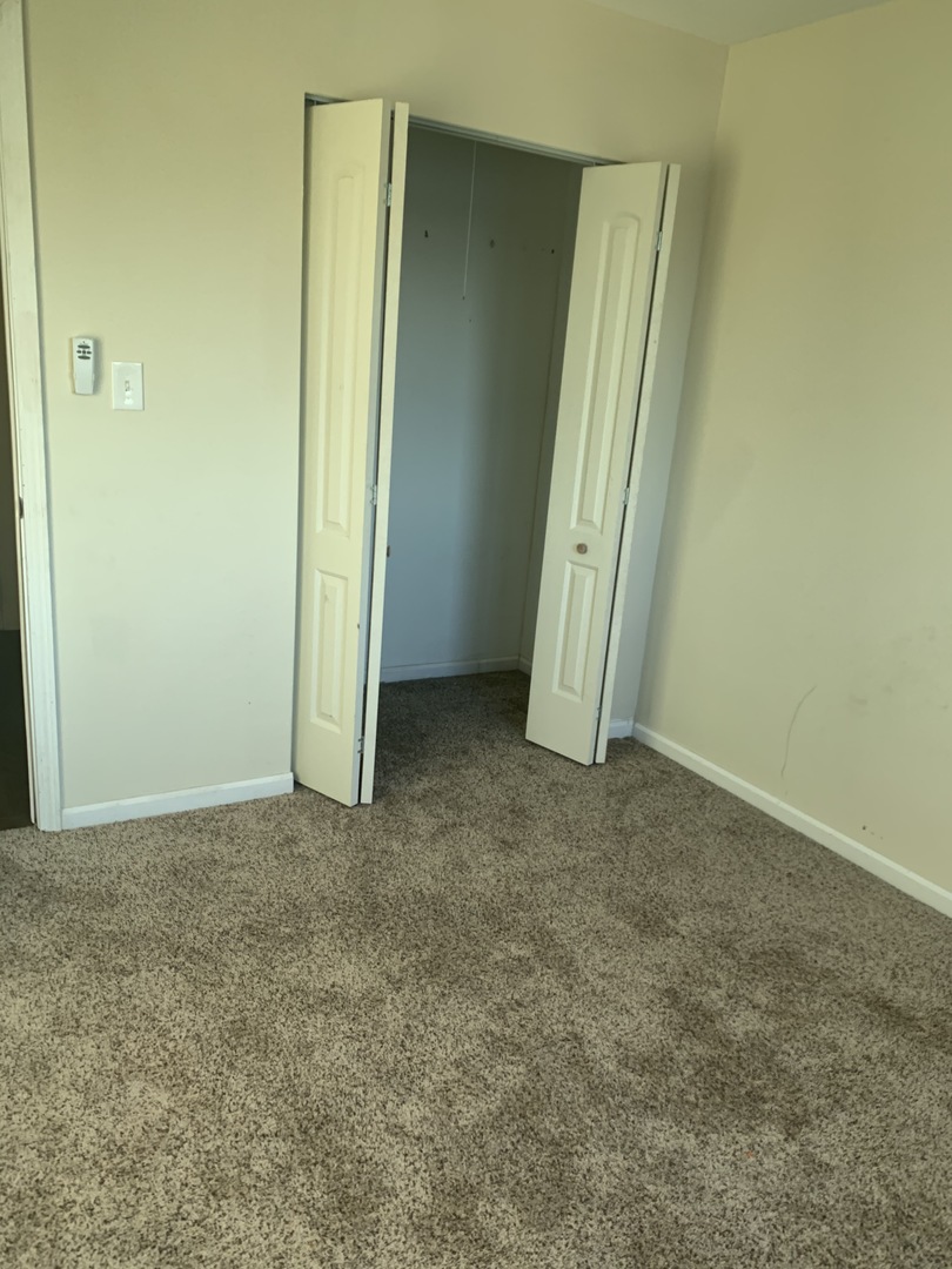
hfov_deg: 53.1
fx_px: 953
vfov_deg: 67.3
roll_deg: -5.9
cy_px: 634
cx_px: 476
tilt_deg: -15.8
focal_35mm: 26
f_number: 1.8
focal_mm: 4.25
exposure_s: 1/60
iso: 125
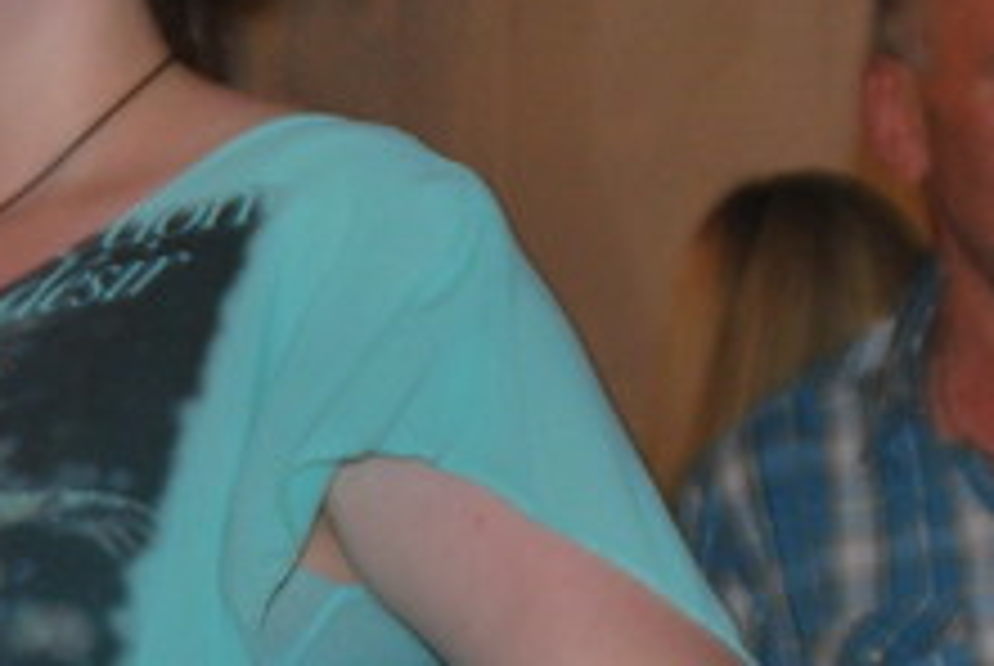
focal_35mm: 190
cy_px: 551
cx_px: -178
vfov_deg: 7.2
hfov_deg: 10.6
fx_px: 5253
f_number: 4
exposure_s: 1/60
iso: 200
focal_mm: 28
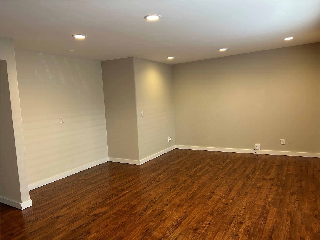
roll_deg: +3.4
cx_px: 160
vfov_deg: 53.1
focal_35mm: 26
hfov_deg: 67.3
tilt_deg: -4.4
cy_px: 120
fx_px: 240
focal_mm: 5.7
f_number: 1.5
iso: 250
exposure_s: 1/60
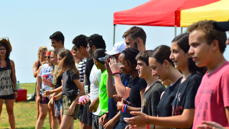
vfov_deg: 7.3
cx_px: 114
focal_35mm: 166
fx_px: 1005
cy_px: 74
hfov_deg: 13.0
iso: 200
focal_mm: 105
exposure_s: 1/1000
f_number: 5.6
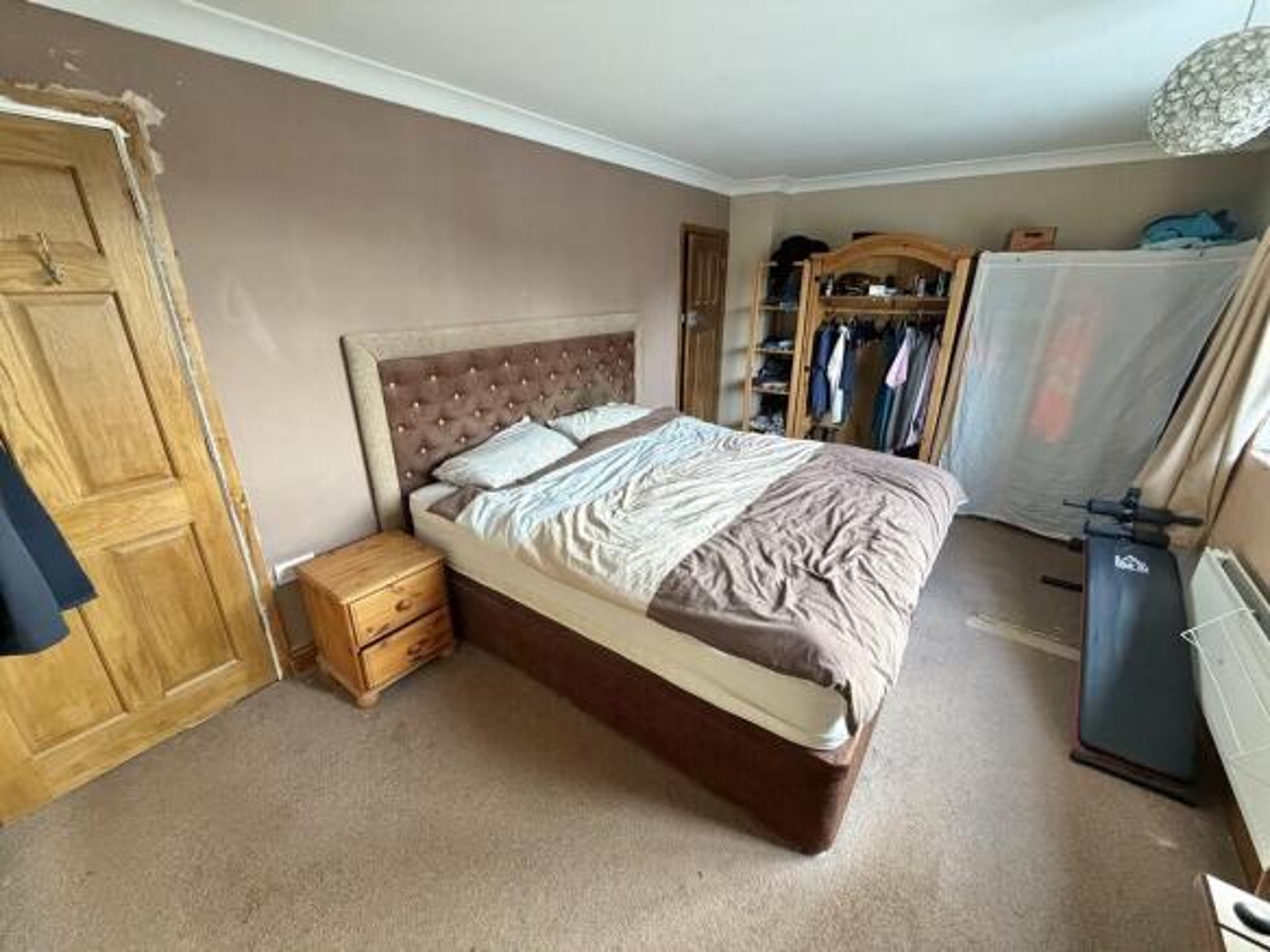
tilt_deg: -21.4
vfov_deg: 85.7
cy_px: 476
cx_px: 635
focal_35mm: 14
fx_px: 514
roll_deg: +0.8
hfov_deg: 102.1
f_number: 2.2
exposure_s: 1/61
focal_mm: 2.22
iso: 320
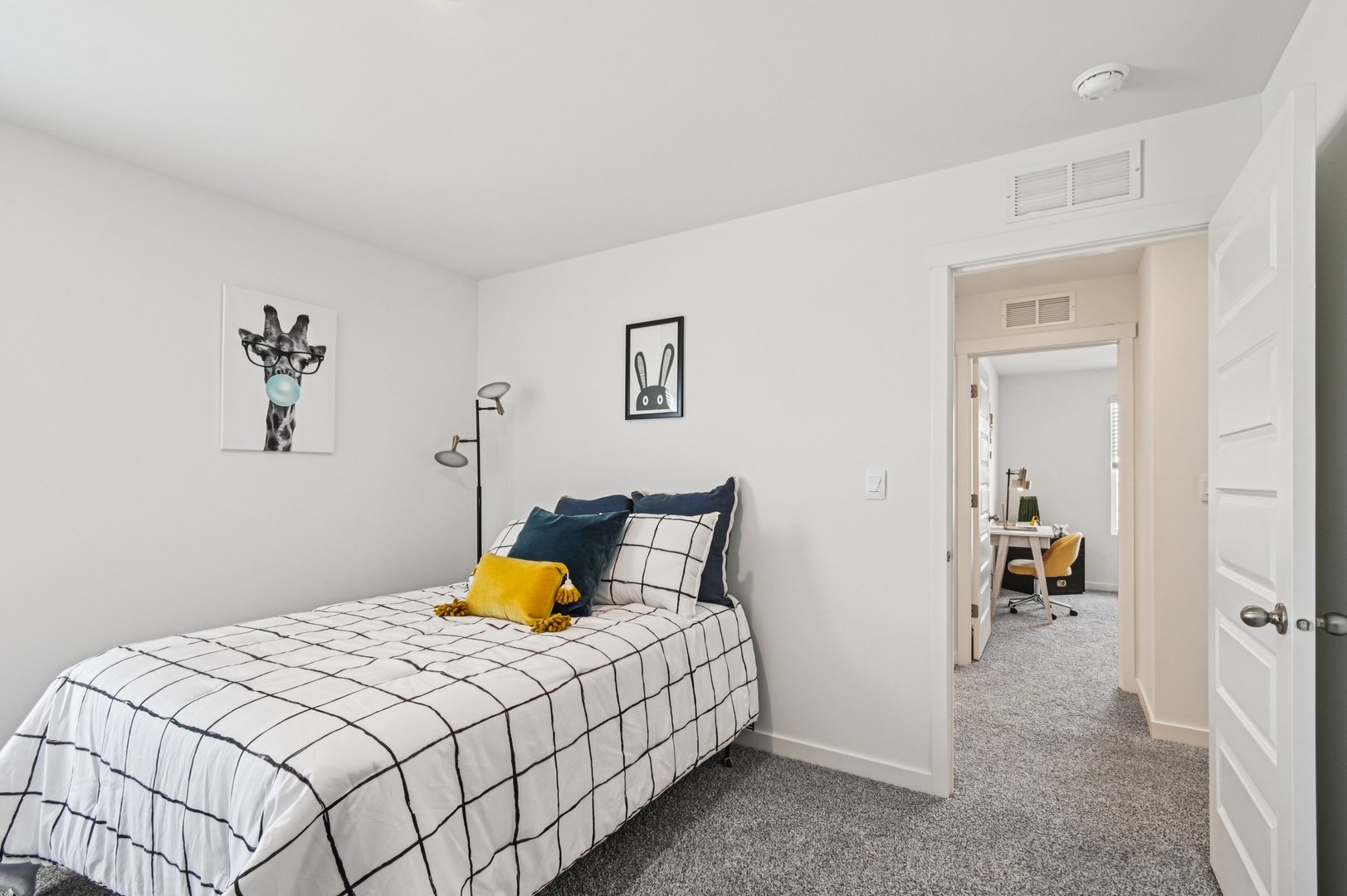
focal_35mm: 15
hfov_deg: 100.4
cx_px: 674
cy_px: 448
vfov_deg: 77.3
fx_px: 561
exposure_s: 1/15
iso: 200
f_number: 8
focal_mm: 10
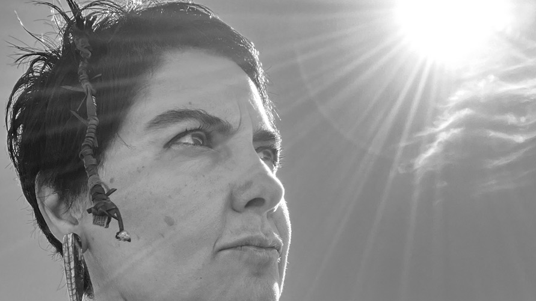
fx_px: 625
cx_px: 270
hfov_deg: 46.4
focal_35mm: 44
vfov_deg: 25.9
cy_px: 290
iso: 32
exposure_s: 1/474
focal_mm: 2.71
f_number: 2.2
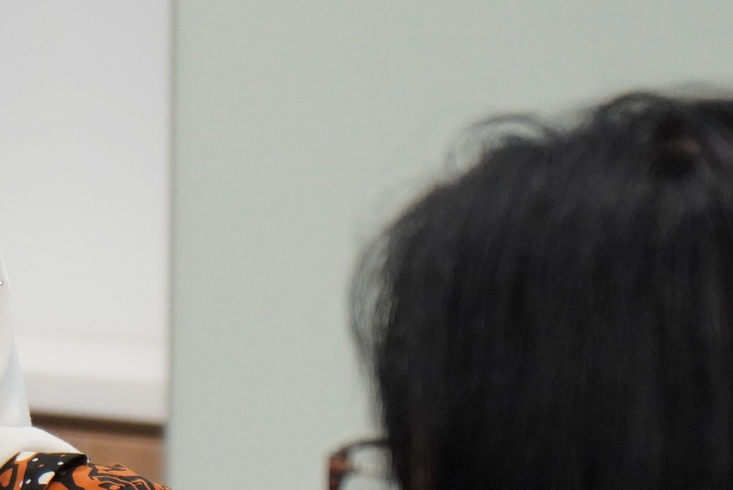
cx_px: -325
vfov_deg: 3.3
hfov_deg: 5.0
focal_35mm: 412
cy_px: 480
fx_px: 8393
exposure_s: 1/125
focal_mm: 70
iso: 1250
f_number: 4
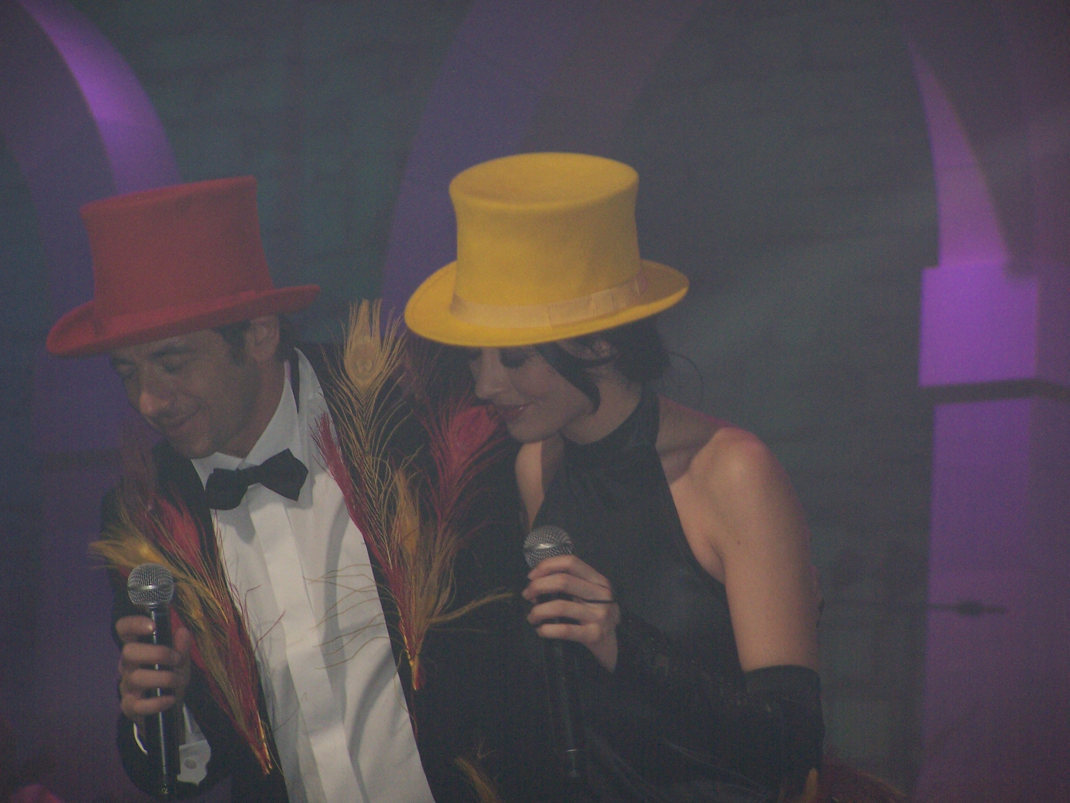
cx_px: 535
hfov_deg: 7.7
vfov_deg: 5.8
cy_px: 402
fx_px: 7975
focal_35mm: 258
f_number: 3.6
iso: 140
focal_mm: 42.8
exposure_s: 1/180
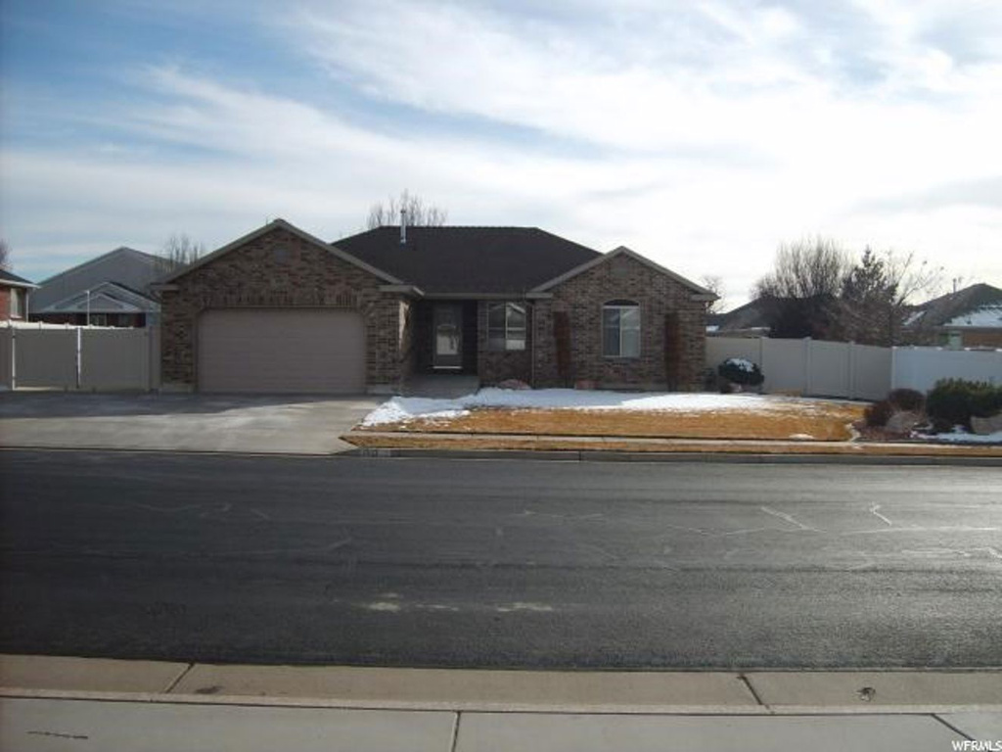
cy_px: 376
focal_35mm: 35
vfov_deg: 40.7
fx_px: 1013
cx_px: 501
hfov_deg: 52.6
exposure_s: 1/350
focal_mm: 5.8
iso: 50
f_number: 7.1
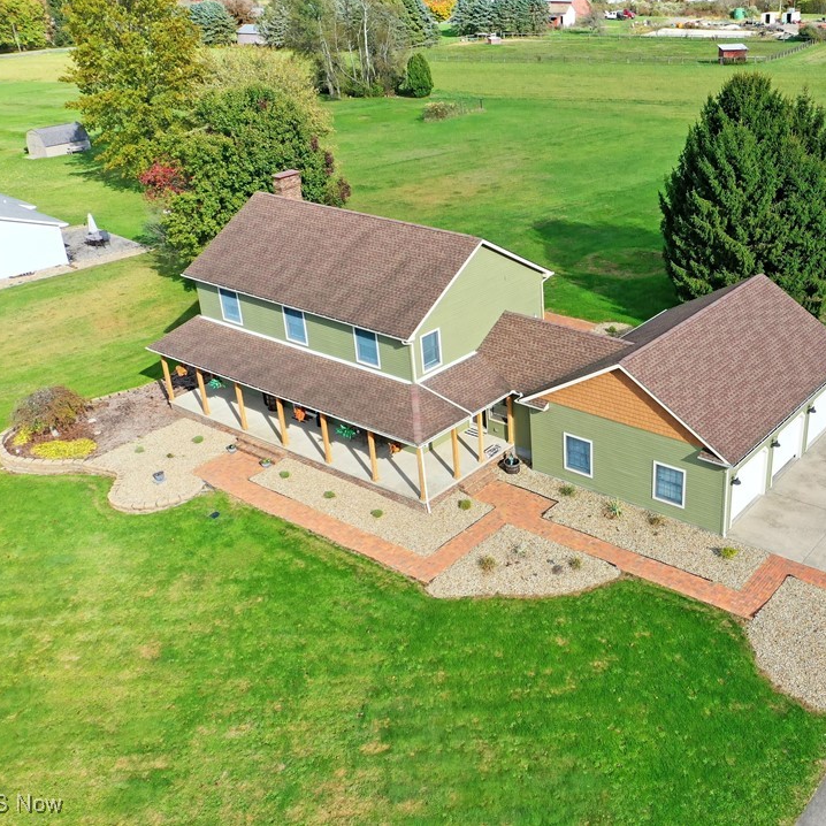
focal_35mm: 36
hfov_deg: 45.0
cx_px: 579
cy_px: 411
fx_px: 972
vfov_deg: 46.0
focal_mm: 10.26
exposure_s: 1/320
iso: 100
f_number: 5
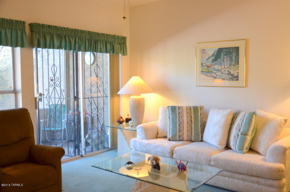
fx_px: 265
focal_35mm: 33
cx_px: 145
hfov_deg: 57.3
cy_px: 96
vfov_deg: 39.8
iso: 400
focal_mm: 22
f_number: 4
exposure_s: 1/60
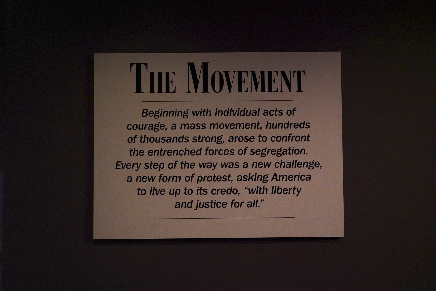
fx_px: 521
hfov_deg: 45.4
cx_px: 218
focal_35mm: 43
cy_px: 146
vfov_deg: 31.2
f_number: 5.6
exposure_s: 1/100
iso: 8000
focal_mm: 43
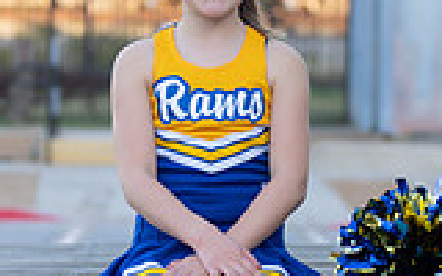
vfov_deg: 4.9
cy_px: 208
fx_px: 3240
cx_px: 260
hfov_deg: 7.8
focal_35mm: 269
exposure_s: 1/320
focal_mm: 70
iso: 125
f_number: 2.8
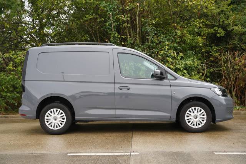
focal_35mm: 47
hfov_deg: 42.0
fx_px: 320
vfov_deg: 28.7
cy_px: 82
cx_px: 123
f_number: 4
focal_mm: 46.9
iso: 400
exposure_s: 1/160
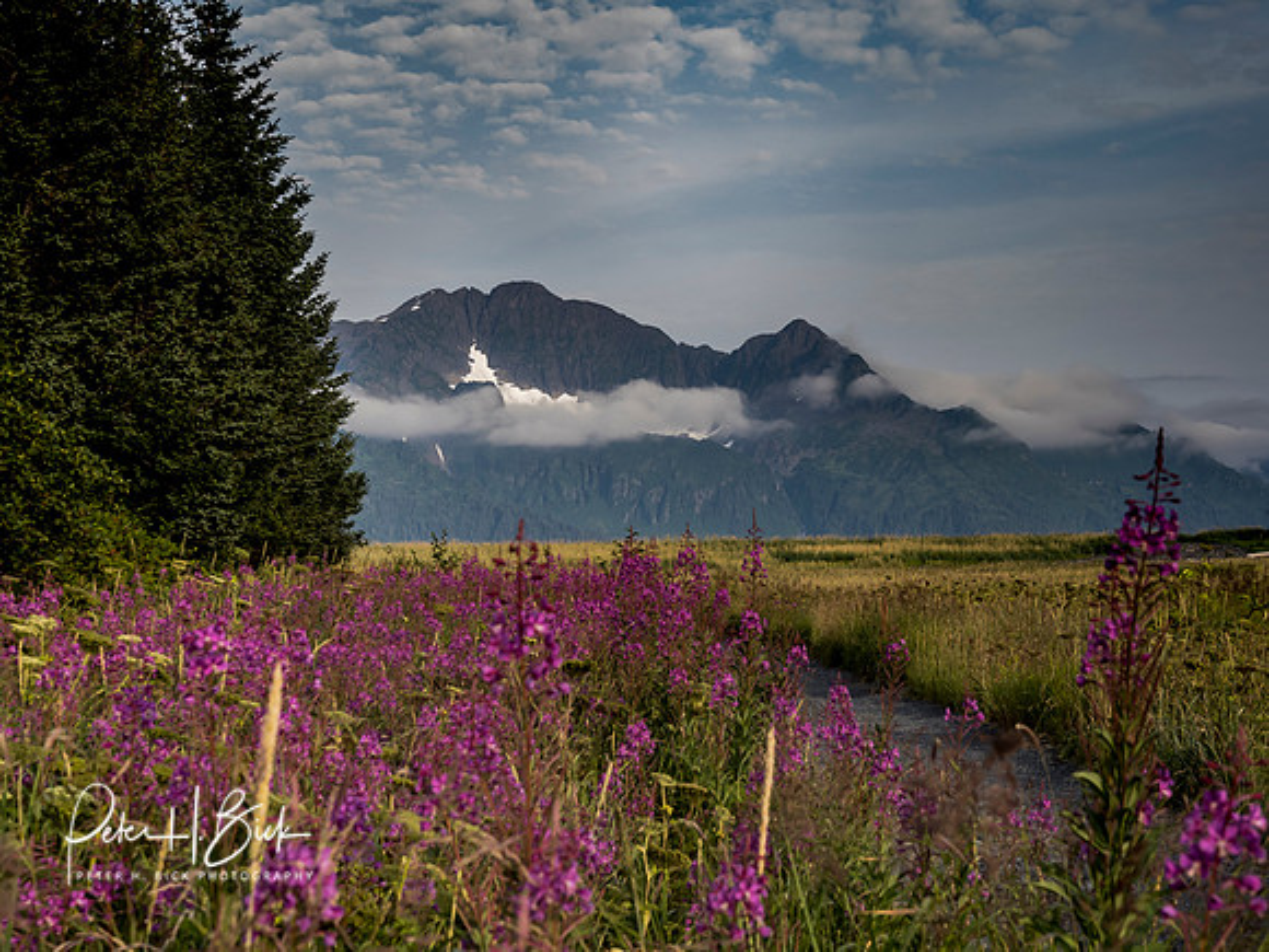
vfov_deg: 23.7
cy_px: 476
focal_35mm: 62
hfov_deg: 31.2
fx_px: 2273
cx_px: 634
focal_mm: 31
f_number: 7.1
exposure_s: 1/200
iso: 400
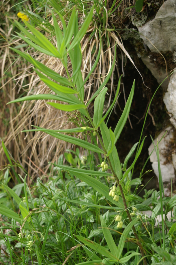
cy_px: 132
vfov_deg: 19.5
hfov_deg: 13.0
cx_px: 88
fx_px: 771
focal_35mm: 105
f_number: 9
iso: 100
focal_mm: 70
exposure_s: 1/40
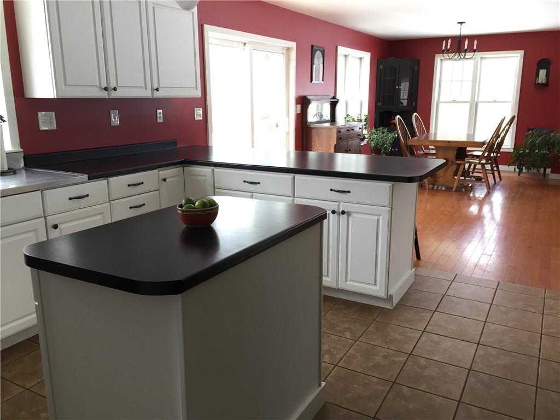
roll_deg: -0.2
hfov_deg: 61.7
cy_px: 210
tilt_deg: -13.1
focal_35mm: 29
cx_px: 280
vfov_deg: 48.2
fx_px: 469
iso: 32
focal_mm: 4.15
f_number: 2.2
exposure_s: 1/40
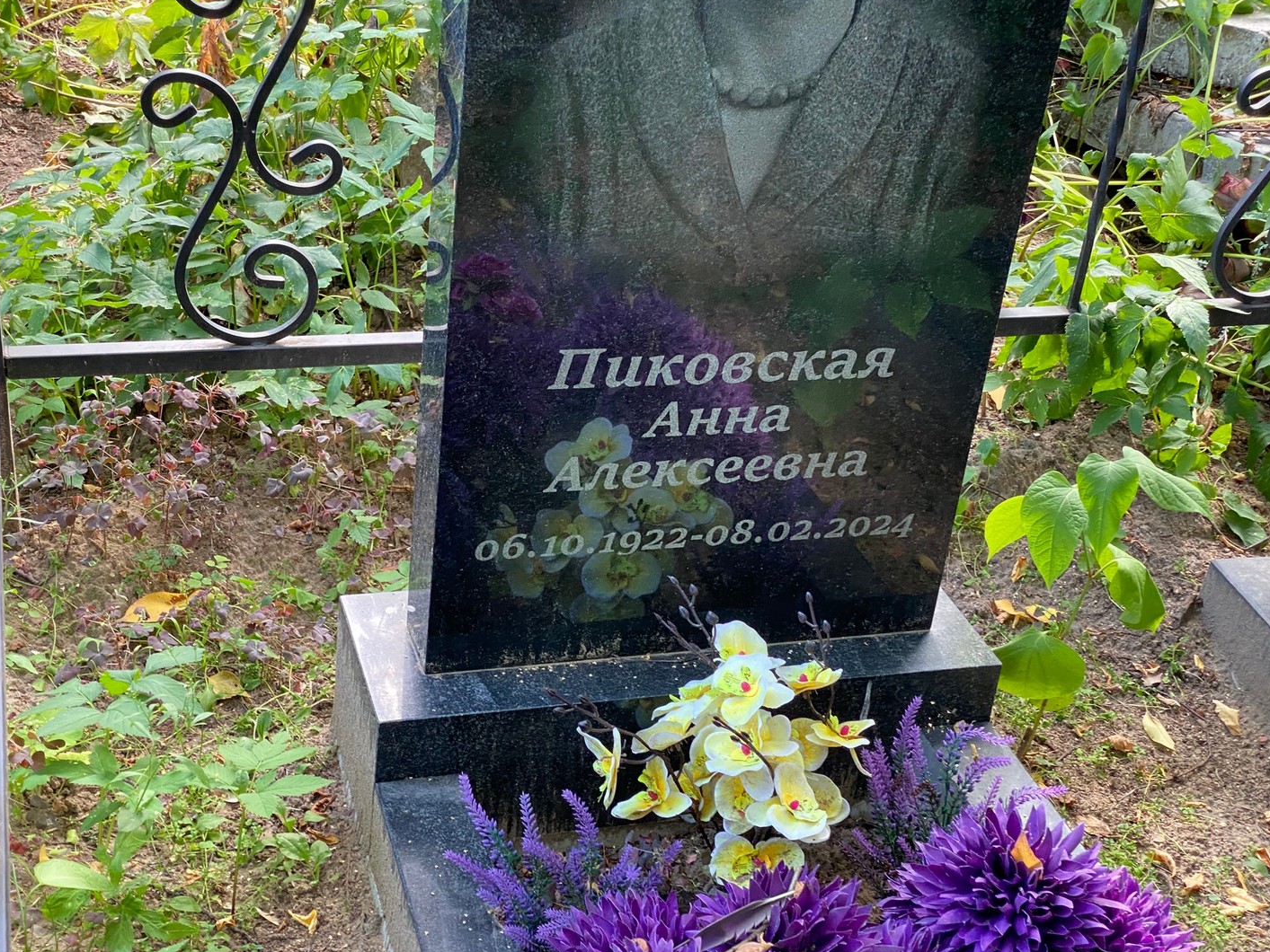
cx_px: 628
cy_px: 478
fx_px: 1945
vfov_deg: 27.5
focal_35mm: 53
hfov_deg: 36.2
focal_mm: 6
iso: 100
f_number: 2
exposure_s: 1/122
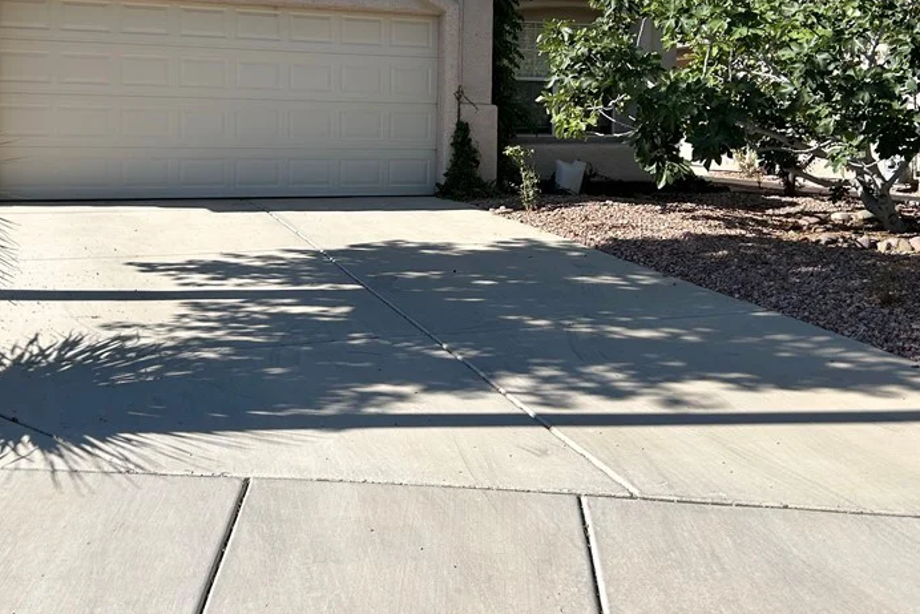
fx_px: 1023
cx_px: 400
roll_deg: -0.8
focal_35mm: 40
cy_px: 159
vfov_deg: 32.8
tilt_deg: -2.2
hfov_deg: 48.3
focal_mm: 5.7
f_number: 1.5
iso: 50
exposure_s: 1/4115
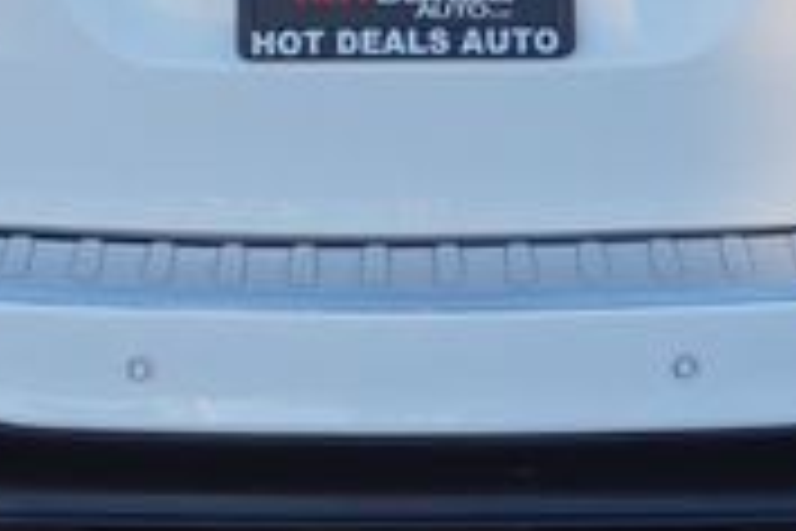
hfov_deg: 17.2
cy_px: -68
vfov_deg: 11.3
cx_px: 360
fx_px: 2631
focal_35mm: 119
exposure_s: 1/80
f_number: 6.3
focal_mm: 22
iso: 100
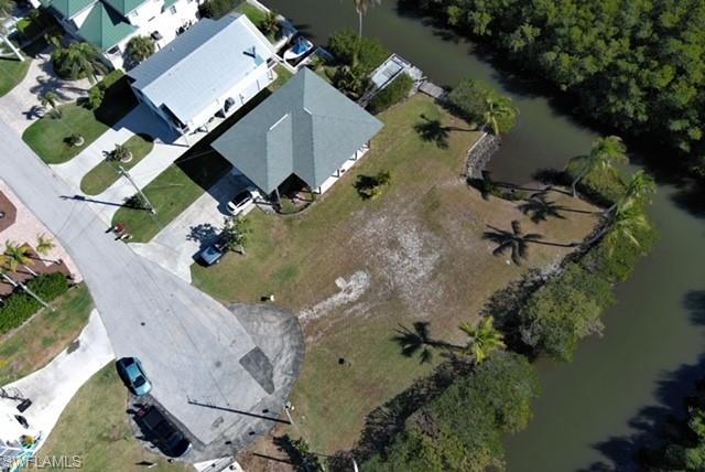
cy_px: 236
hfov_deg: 63.6
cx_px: 352
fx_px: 568
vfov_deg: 45.0
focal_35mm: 29
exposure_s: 1/157
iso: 100
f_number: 2.8
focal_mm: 10.57
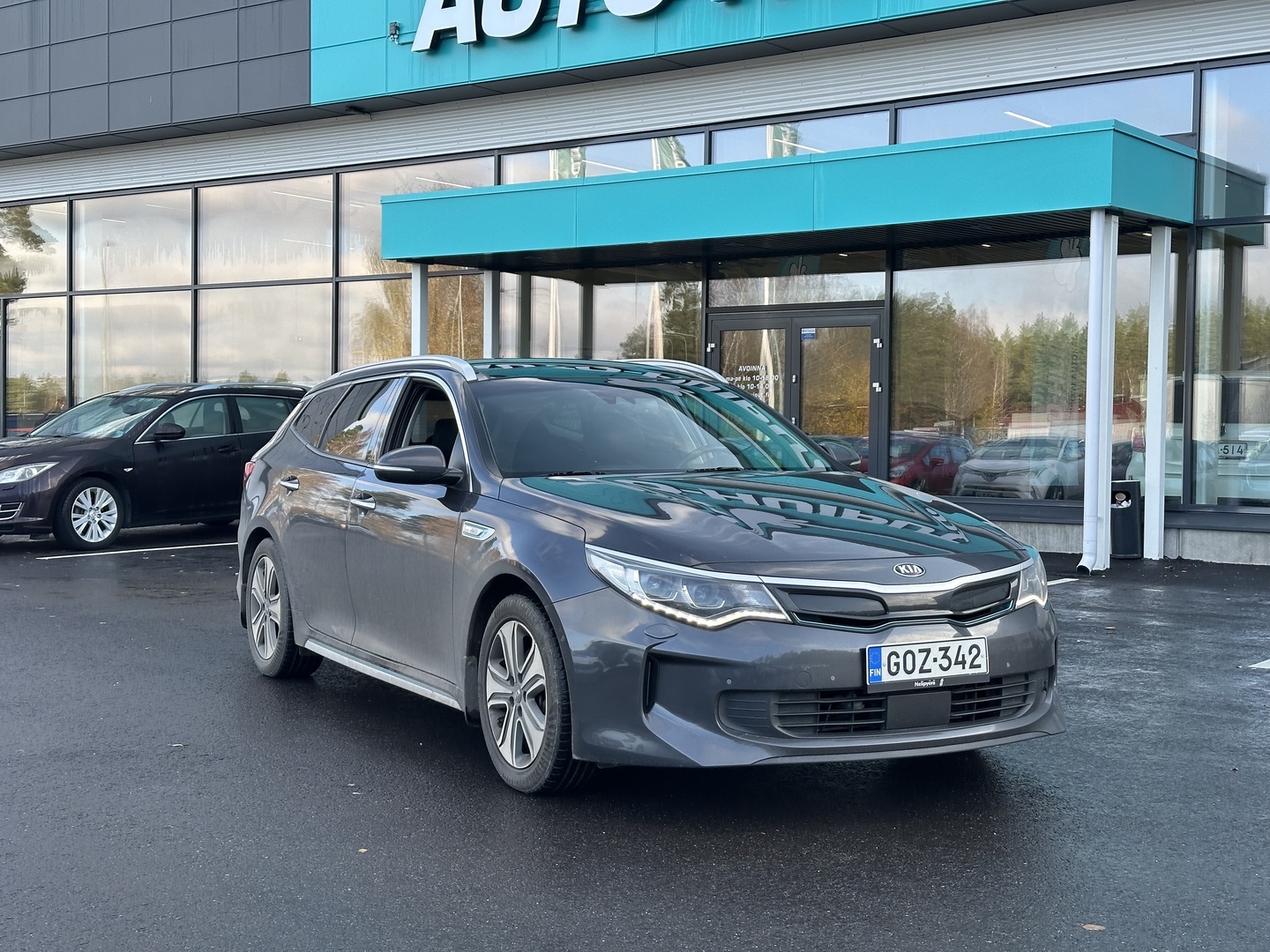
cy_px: 476
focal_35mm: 48
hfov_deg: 39.7
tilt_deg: -0.5
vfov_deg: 30.3
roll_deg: -1.1
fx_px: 1761
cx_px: 635
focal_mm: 6.86
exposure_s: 1/454
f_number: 1.78
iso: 64
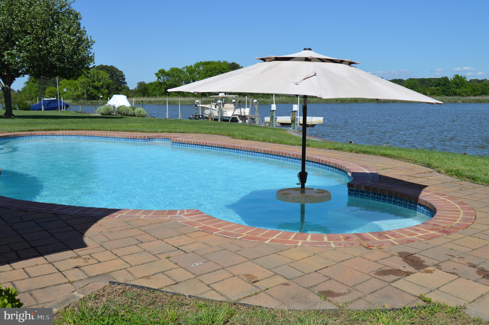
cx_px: 244
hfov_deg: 53.2
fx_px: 488
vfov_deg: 36.8
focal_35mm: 36
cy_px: 162
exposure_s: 1/400
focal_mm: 24
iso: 100
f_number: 9
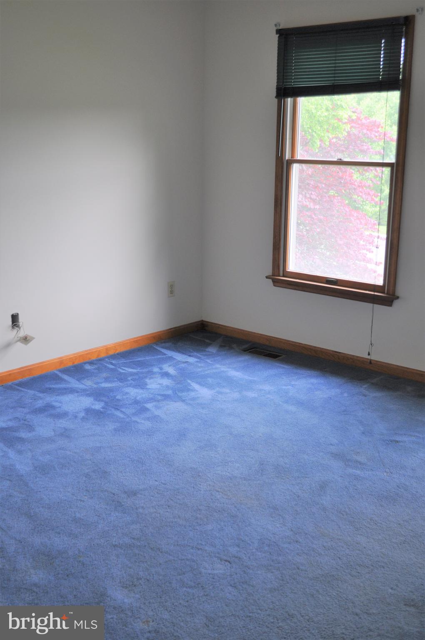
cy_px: 320
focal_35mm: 39
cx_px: 212
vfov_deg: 49.6
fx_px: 692
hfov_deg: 34.1
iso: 400
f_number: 4.5
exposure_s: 1/80
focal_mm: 26
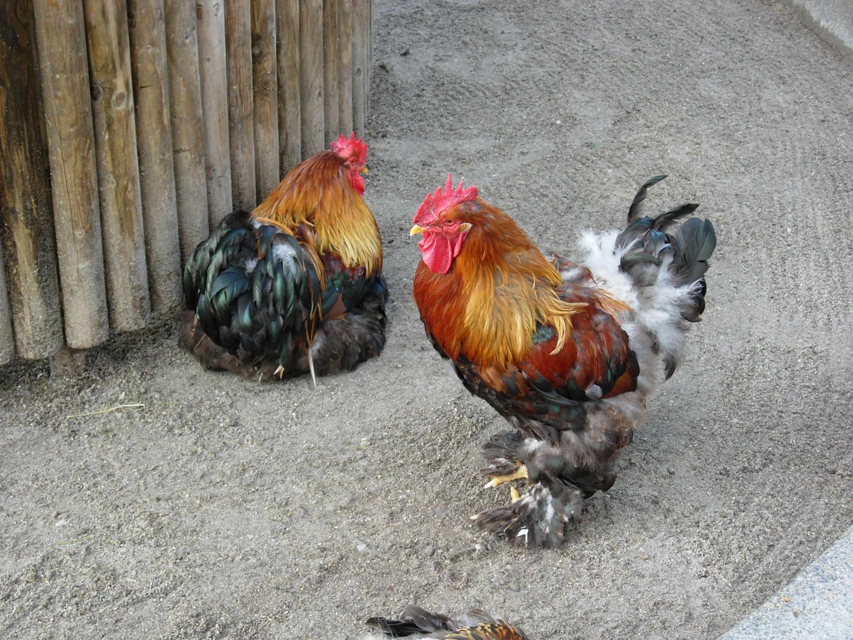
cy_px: 320
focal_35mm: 61
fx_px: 1503
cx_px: 426
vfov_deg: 24.0
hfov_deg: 31.7
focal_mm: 12.7
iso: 79
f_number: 3.5
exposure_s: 1/95.8
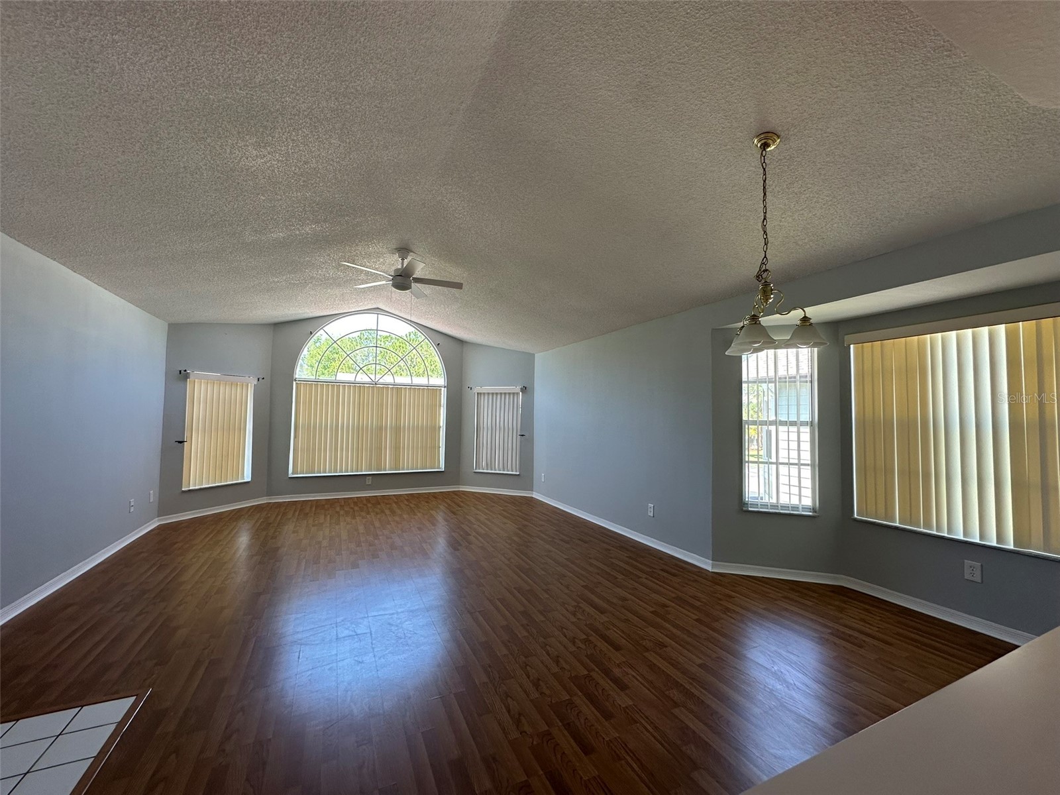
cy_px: 398
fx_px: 429
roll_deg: -0.8
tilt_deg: +3.4
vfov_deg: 85.7
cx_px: 530
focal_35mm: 14
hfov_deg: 102.1
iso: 80
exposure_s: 1/120
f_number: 2.2
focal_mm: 2.22
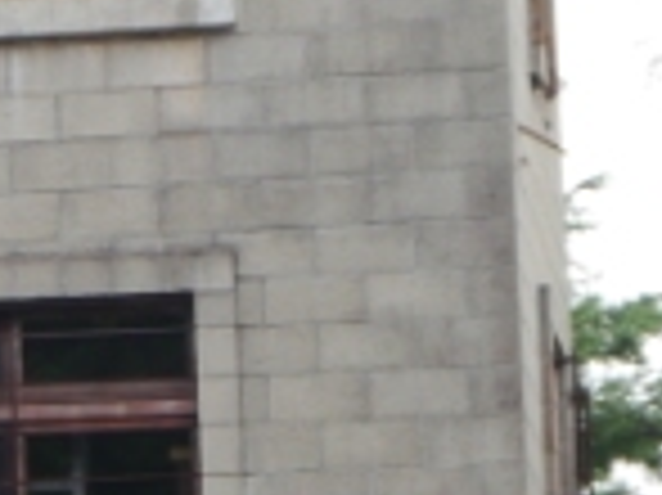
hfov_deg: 5.5
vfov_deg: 4.3
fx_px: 6650
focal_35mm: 348
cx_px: -919
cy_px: 508
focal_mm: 25
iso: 160
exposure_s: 1/125
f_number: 5.6
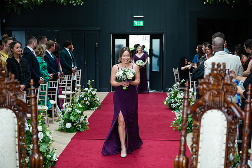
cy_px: 84
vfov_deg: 19.5
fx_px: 490
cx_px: 126
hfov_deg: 28.8
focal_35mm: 70
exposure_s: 1/200
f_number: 3.5
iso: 400
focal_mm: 70
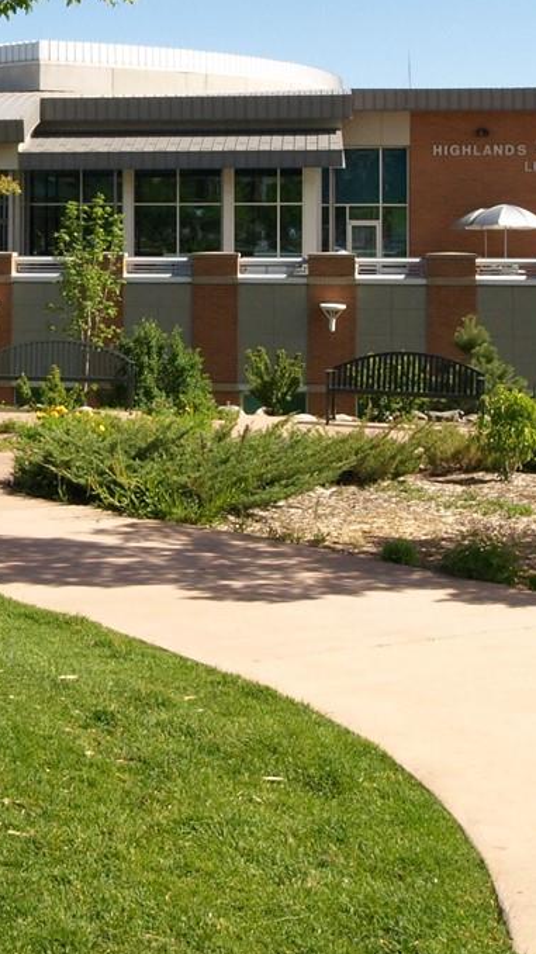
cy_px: 207
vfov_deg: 28.8
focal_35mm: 72
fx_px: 1821
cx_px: -31
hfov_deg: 16.3
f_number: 11
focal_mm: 14
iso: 400
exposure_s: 1/400
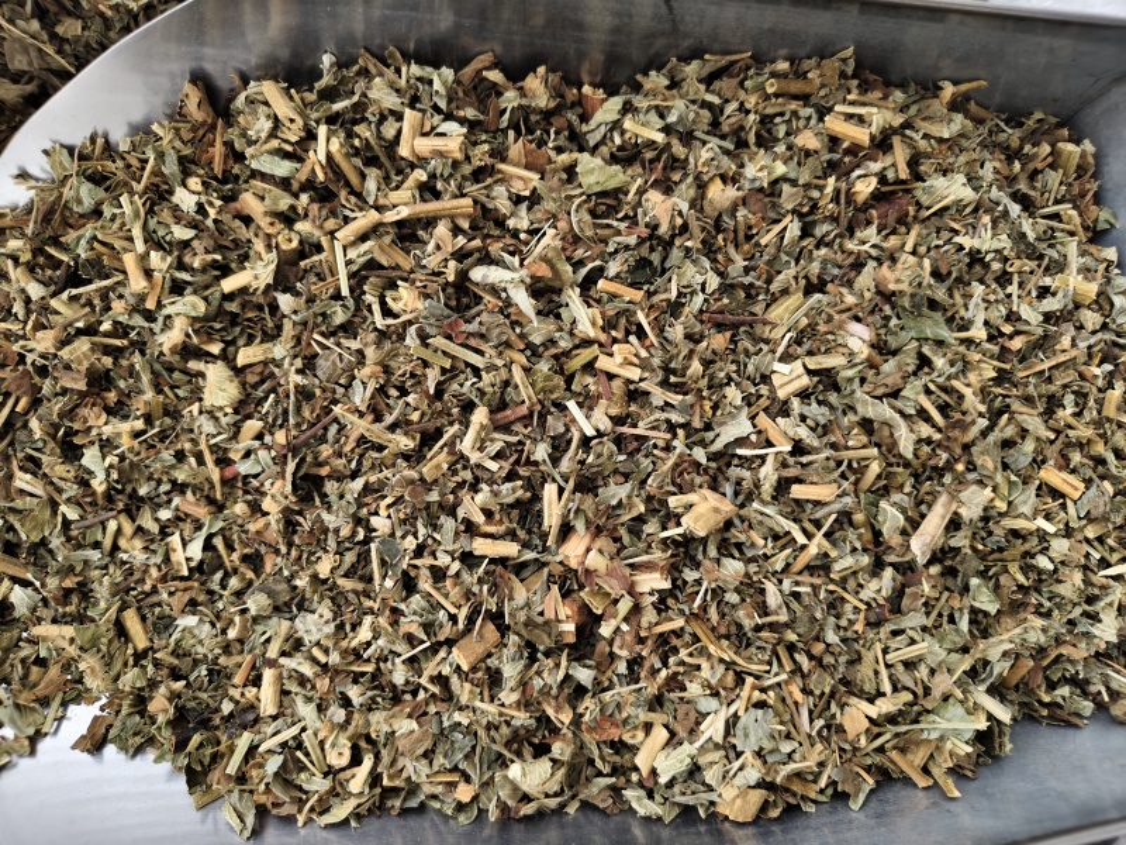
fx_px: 748
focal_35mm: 23
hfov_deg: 73.9
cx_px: 563
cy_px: 422
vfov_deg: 58.9
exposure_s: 1/50
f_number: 1.88
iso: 686
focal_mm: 5.56
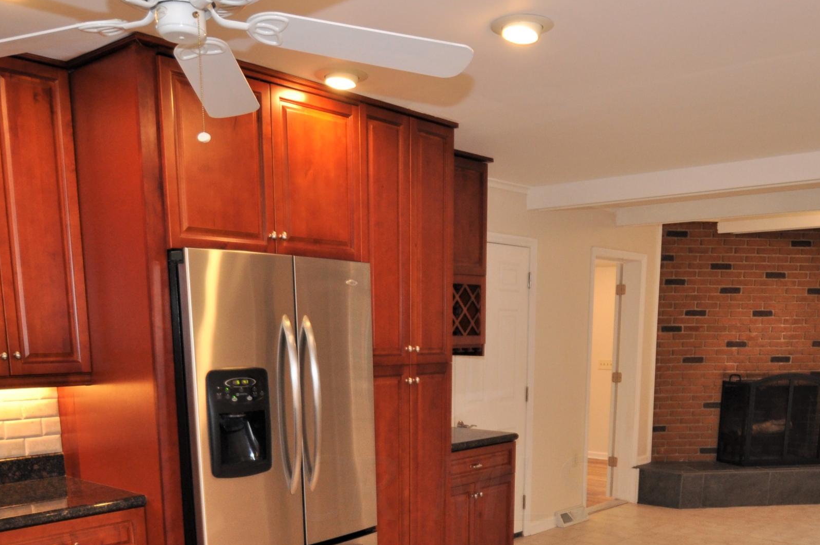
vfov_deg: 36.4
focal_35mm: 34
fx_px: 774
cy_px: 488
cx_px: 443
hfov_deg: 55.8
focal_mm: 12
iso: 400
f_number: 4
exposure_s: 1/60
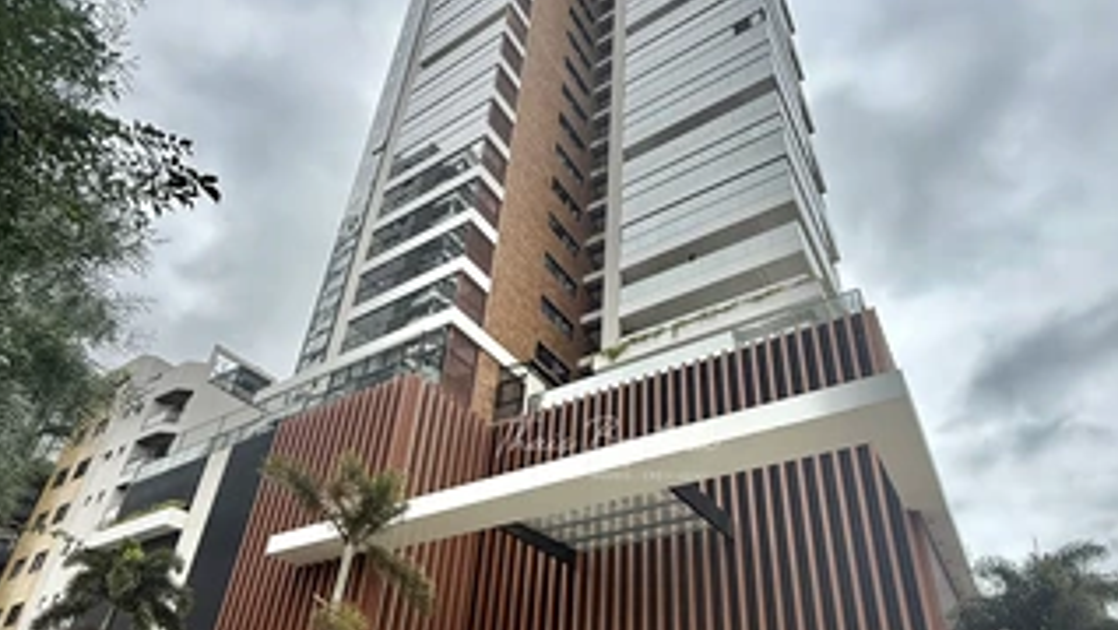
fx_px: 682
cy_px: 447
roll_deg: -2.1
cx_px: 605
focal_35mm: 23
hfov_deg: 78.5
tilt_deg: +30.9
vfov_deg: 48.2
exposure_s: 1/686
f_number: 2.2
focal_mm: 2.22
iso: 50
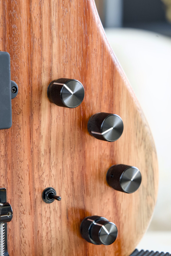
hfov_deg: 10.0
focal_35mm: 137
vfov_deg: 15.0
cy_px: 122
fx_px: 976
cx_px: 88
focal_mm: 105
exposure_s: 1/80
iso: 3200
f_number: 8
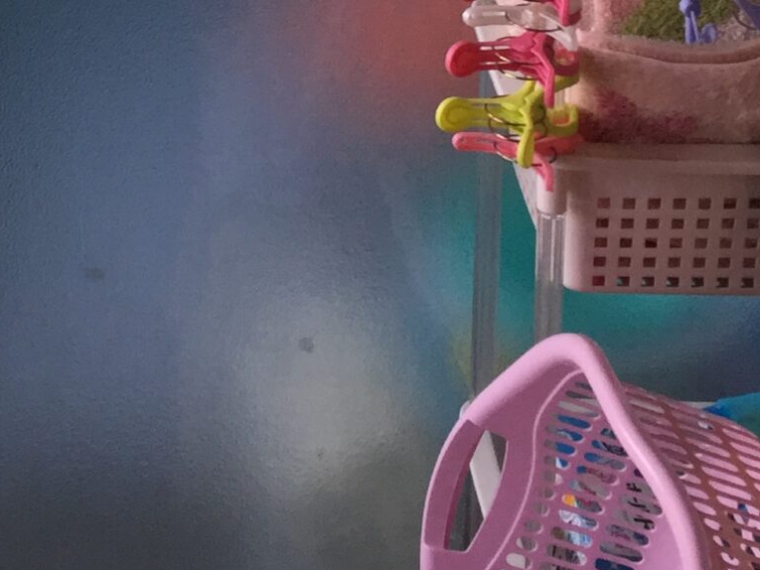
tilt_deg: -18.7
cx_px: -137
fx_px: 2130
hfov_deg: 19.2
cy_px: -302
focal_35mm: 97
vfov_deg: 14.2
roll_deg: +3.4
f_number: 2.2
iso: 50
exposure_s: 1/120
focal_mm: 4.15
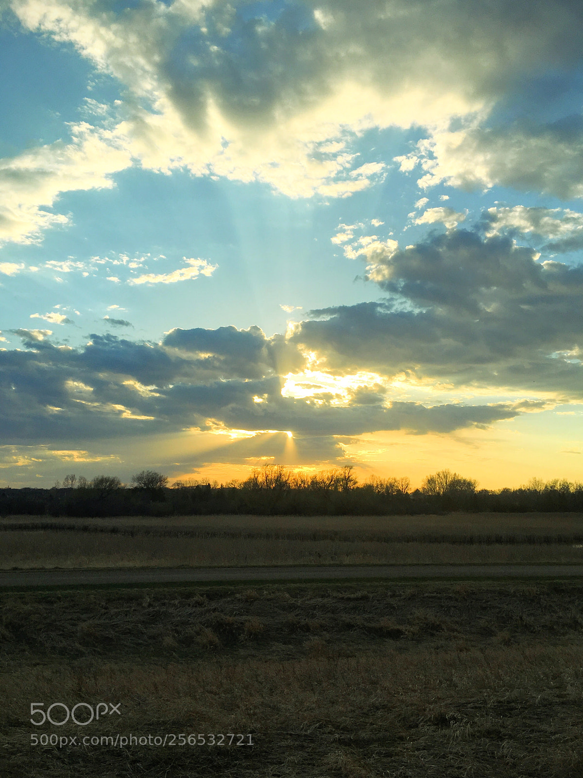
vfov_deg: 61.7
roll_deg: +1.6
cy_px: 389
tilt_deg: +8.2
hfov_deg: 48.2
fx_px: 651
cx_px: 292
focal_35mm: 29
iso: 25
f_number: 2.2
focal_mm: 4.15
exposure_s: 1/1603
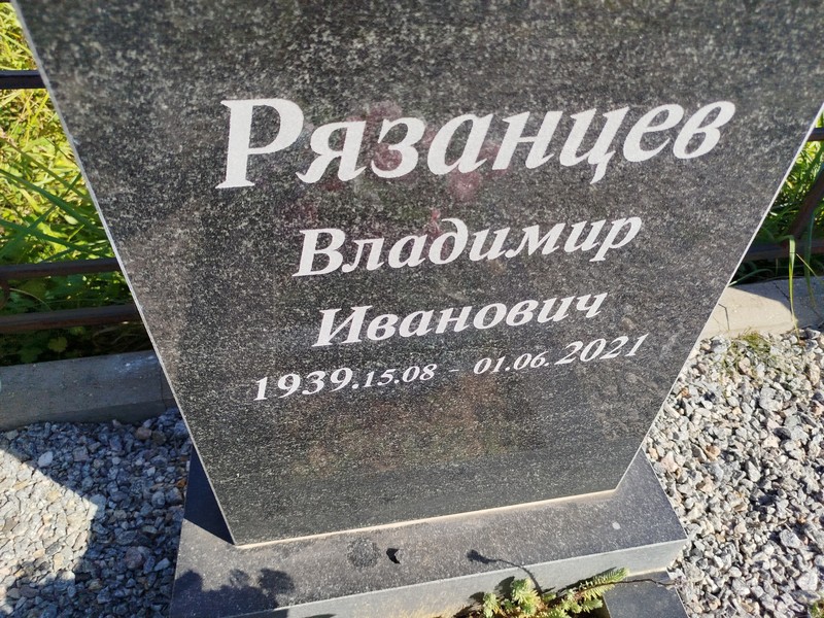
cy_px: 309
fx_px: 571
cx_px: 412
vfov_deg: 56.8
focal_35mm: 24
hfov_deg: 71.6
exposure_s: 1/749
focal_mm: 5.31
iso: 50
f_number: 1.7
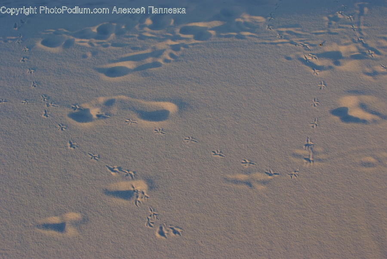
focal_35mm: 53
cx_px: 194
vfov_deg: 25.6
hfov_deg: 37.5
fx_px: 570
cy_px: 130
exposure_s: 1/400
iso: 100
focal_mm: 35
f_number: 4
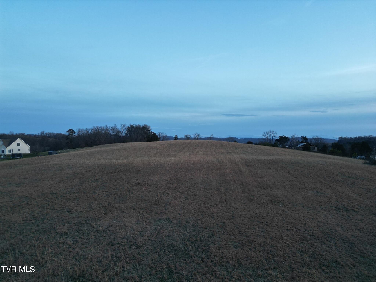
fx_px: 261
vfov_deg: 56.8
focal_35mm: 24
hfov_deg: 71.6
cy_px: 141
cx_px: 188
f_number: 1.7
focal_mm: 6.72
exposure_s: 1/80
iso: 110
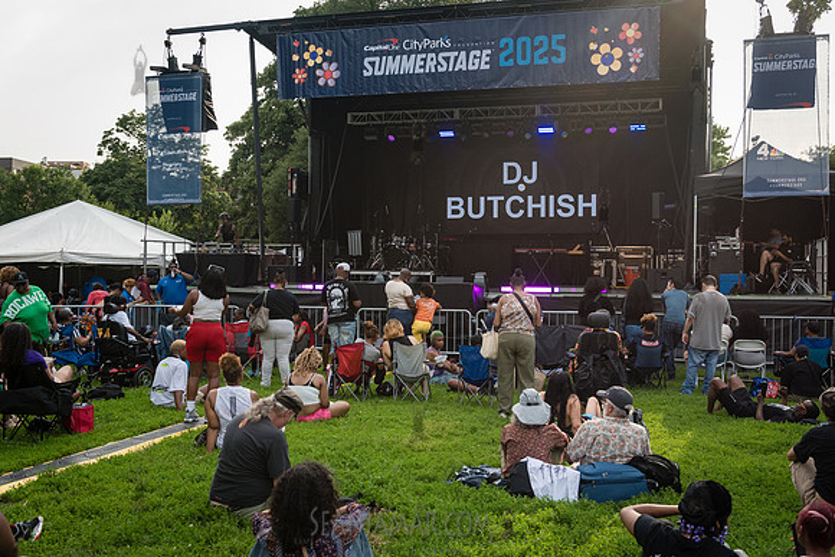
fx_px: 889
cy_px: 278
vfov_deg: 34.8
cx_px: 418
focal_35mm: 38
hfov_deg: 50.3
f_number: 4.5
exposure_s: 1/2000
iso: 1000
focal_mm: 38
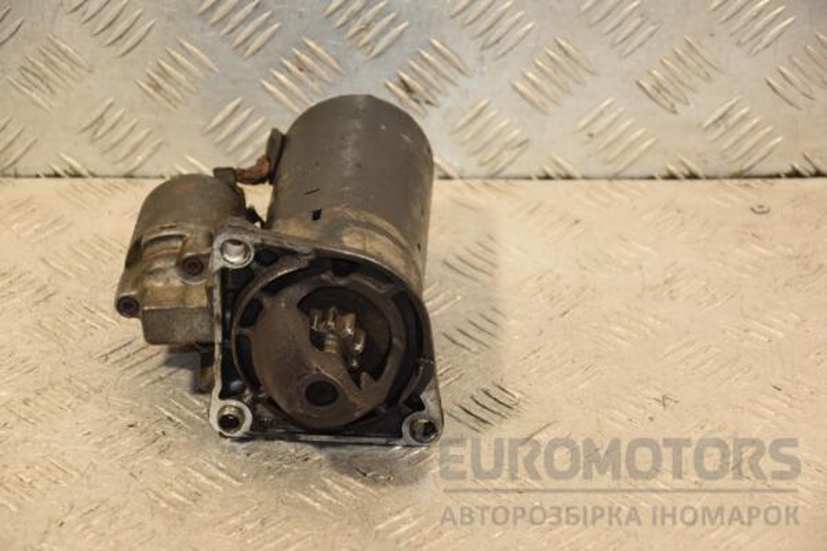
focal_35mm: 112
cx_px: 414
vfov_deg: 12.2
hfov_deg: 18.2
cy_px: 276
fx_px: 2584
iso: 800
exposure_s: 1/125
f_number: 5.3
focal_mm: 75
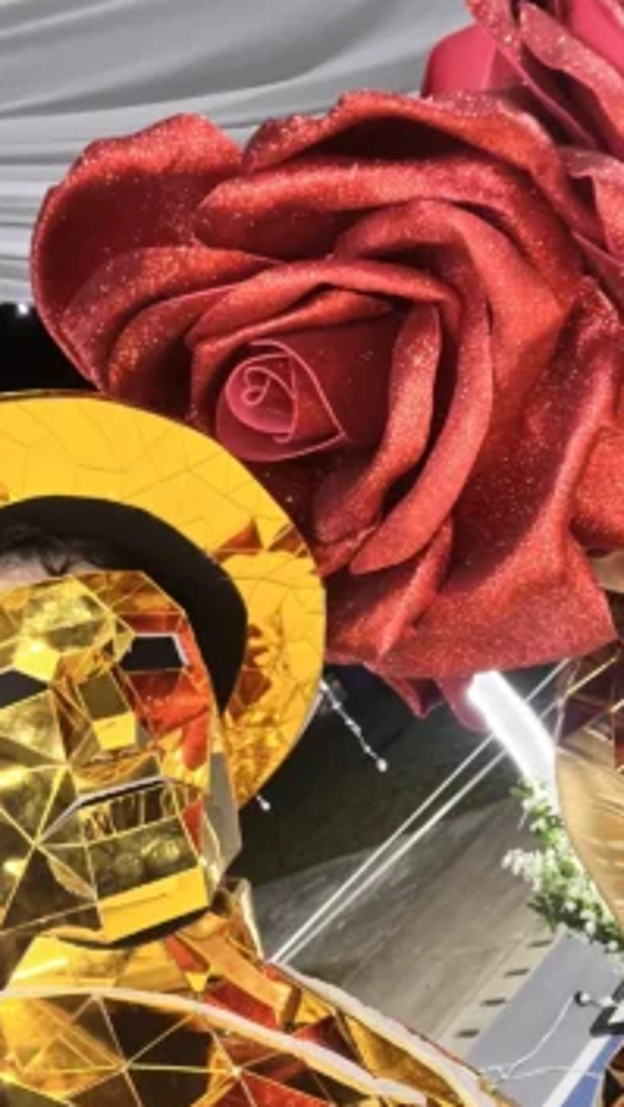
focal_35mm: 37
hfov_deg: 31.8
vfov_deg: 53.9
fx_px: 1087
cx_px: 411
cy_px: 590
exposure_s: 1/40
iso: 250
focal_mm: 2.71
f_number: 2.2
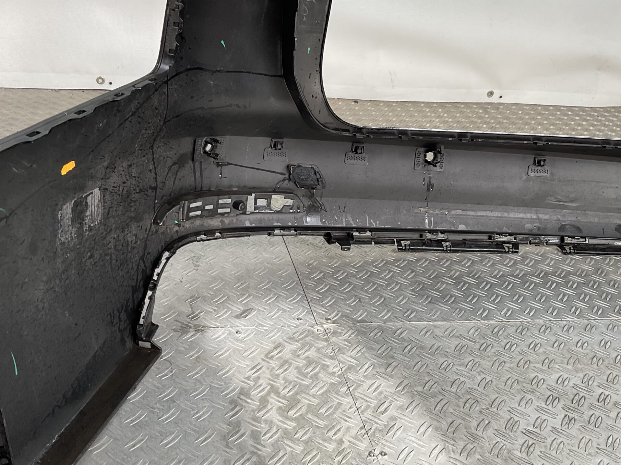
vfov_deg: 35.1
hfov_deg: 45.7
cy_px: 256
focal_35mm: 41
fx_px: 735
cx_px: 288
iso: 20
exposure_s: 1/120
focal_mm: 3
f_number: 1.8
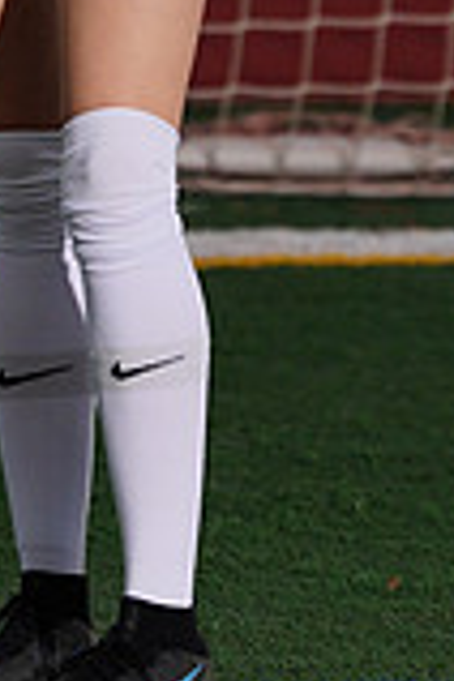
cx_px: 79
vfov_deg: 2.2
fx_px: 18026
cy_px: -218
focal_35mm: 953
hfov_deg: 1.4
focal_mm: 262
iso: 320
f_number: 5.6
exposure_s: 1/200
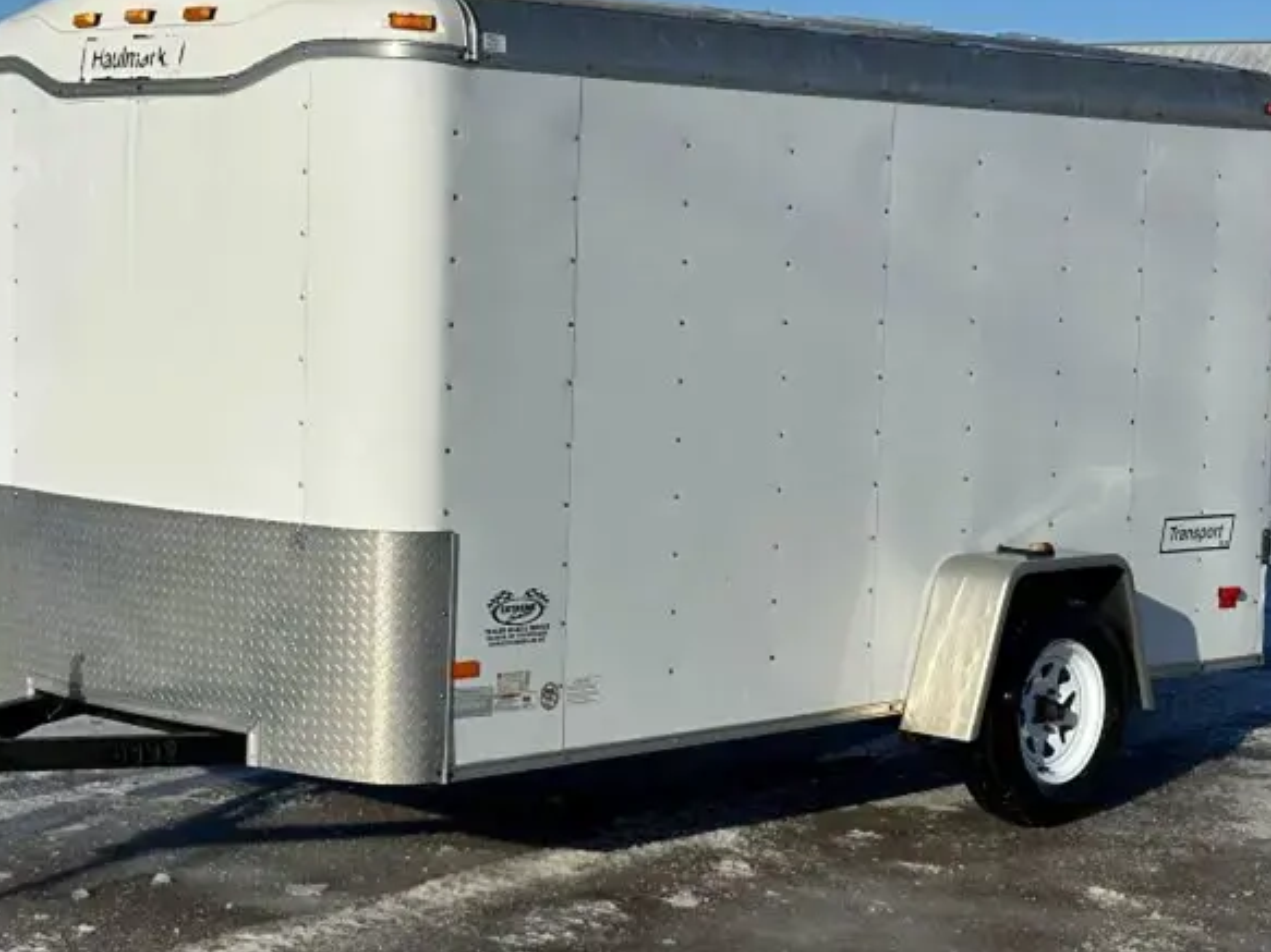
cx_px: 558
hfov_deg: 24.7
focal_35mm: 79
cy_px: 481
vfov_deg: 18.7
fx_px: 2900
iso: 64
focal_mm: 6.86
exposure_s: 1/10870
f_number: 1.78
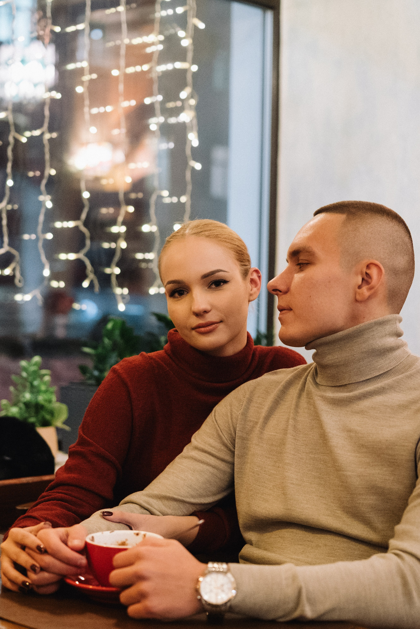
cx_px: 177
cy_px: 317
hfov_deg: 21.2
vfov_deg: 31.4
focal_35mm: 64
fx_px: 1122
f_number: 1.4
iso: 1600
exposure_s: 1/125
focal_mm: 27
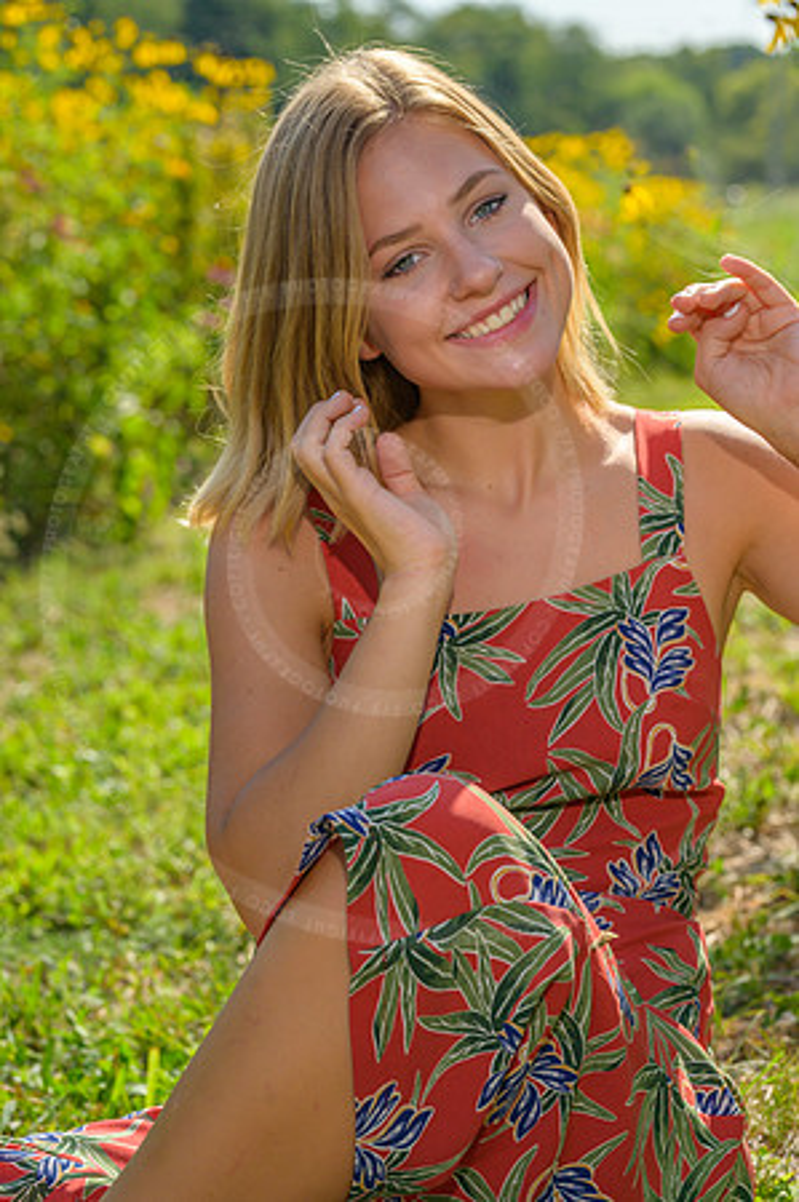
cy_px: 601
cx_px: 400
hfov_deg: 16.0
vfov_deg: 23.9
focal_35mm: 85
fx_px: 2836
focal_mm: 85
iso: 200
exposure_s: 1/1600
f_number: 5.6
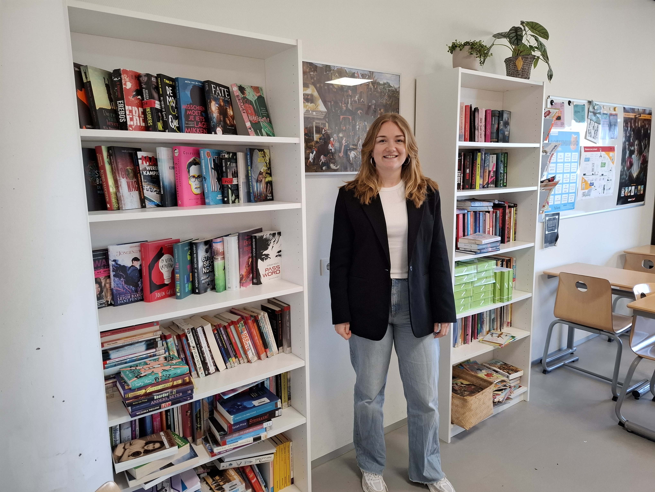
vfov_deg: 58.9
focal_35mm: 23
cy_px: 246
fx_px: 435
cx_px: 328
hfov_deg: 73.9
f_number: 1.8
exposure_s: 1/100
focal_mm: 5.54
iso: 320
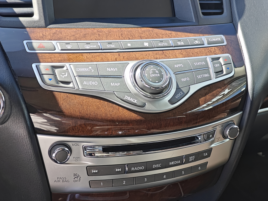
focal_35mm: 47
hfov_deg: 40.4
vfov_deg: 30.9
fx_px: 364
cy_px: 100
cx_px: 134
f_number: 2
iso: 50
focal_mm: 7.08
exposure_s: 1/233
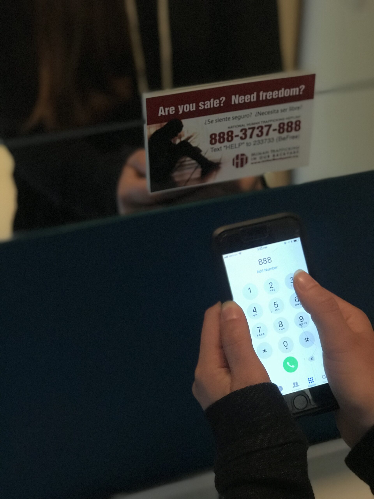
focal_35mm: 57
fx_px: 821
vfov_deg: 33.8
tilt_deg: -37.4
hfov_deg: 25.7
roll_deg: +1.3
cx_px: 187
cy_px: 250
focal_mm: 6.6
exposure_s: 1/60
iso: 400
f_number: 2.8
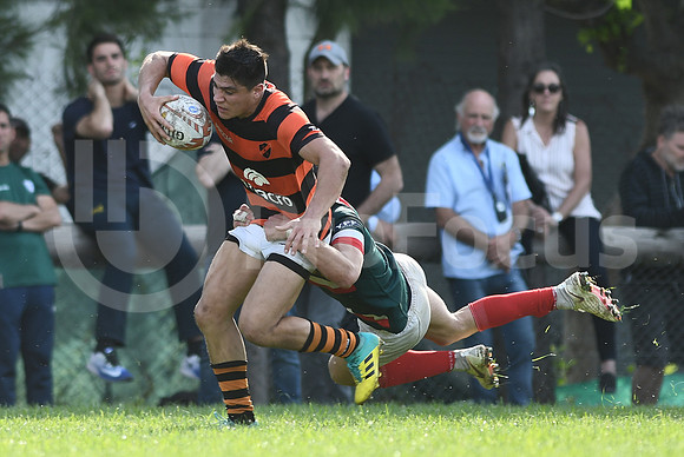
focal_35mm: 450
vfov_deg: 3.1
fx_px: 8558
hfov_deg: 4.6
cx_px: 342
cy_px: 228
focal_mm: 300
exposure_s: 1/1000
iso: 200
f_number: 2.8
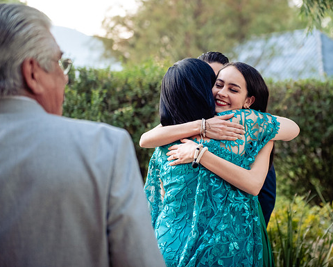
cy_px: 98
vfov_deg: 15.4
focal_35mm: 100
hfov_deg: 19.1
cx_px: 222
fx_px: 986
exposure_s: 1/160
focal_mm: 70
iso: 2000
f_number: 2.8
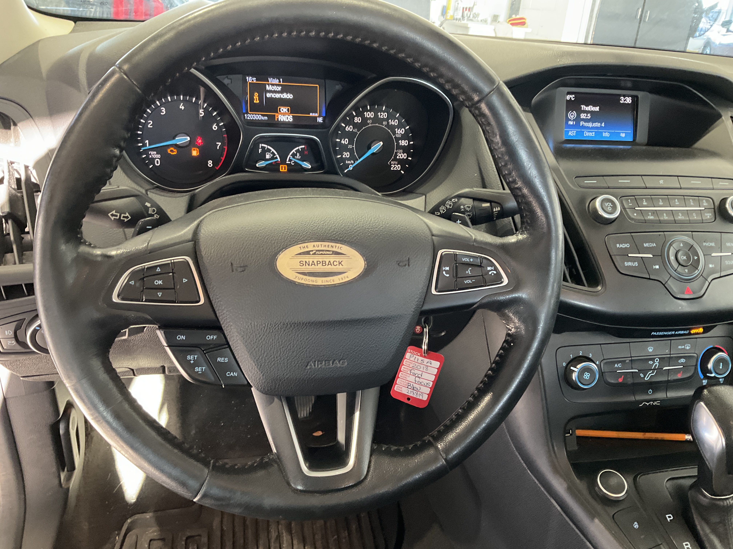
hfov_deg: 61.7
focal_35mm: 29
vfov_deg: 48.2
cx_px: 366
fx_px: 614
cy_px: 274
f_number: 1.8
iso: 320
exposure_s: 1/53
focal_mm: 3
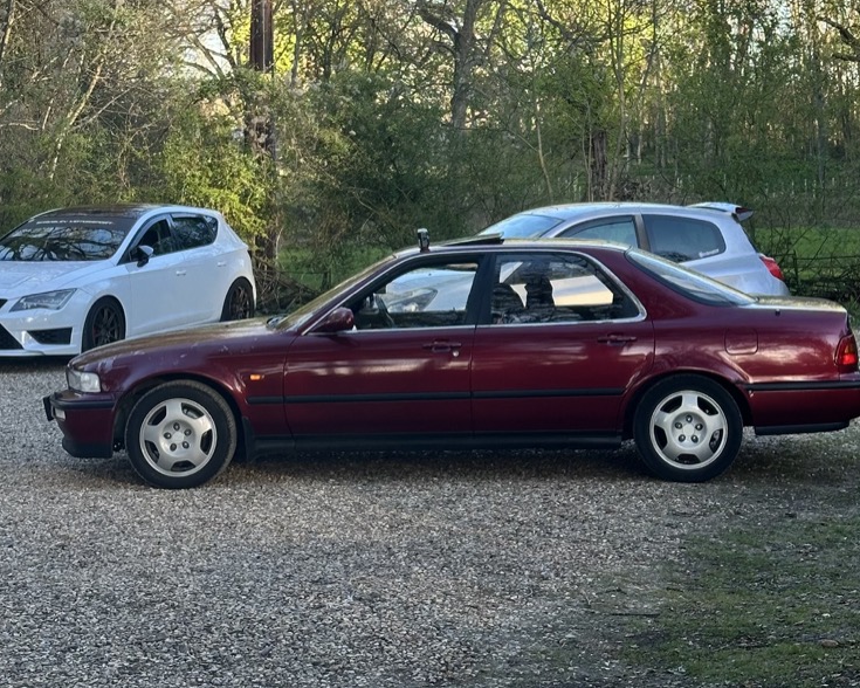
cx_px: 467
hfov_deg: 36.6
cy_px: 342
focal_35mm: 51
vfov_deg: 29.7
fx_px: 1298
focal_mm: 6.86
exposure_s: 1/341
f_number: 1.78
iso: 64
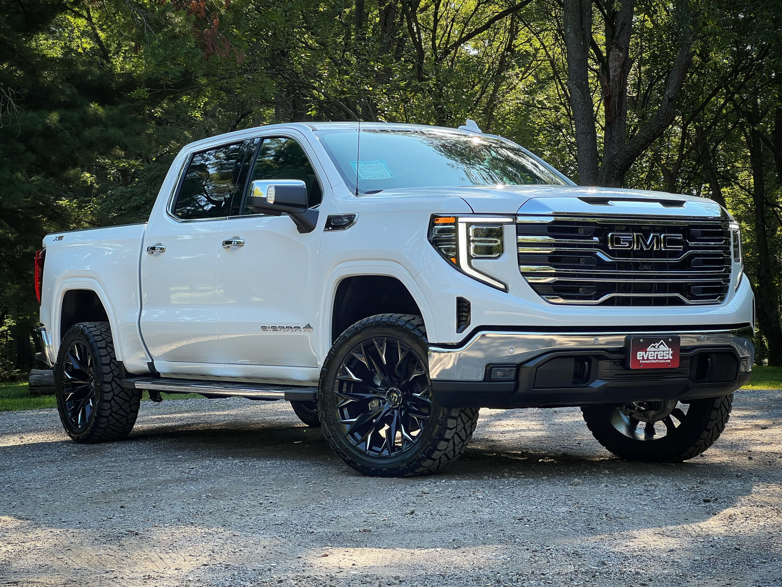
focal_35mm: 77
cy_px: 294
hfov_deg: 25.3
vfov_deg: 19.1
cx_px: 391
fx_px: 1739
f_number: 2.8
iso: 32
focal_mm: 9
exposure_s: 1/99
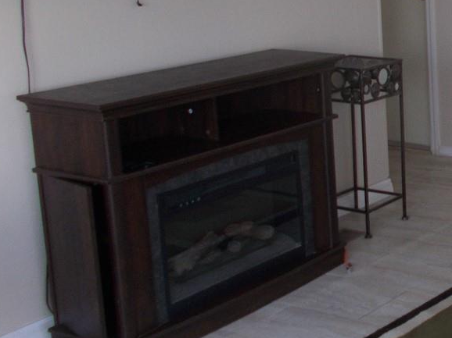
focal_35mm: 72
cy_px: 90
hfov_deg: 24.4
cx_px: 552
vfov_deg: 20.3
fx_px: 940
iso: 80
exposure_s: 1/60
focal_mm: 4.6
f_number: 3.2
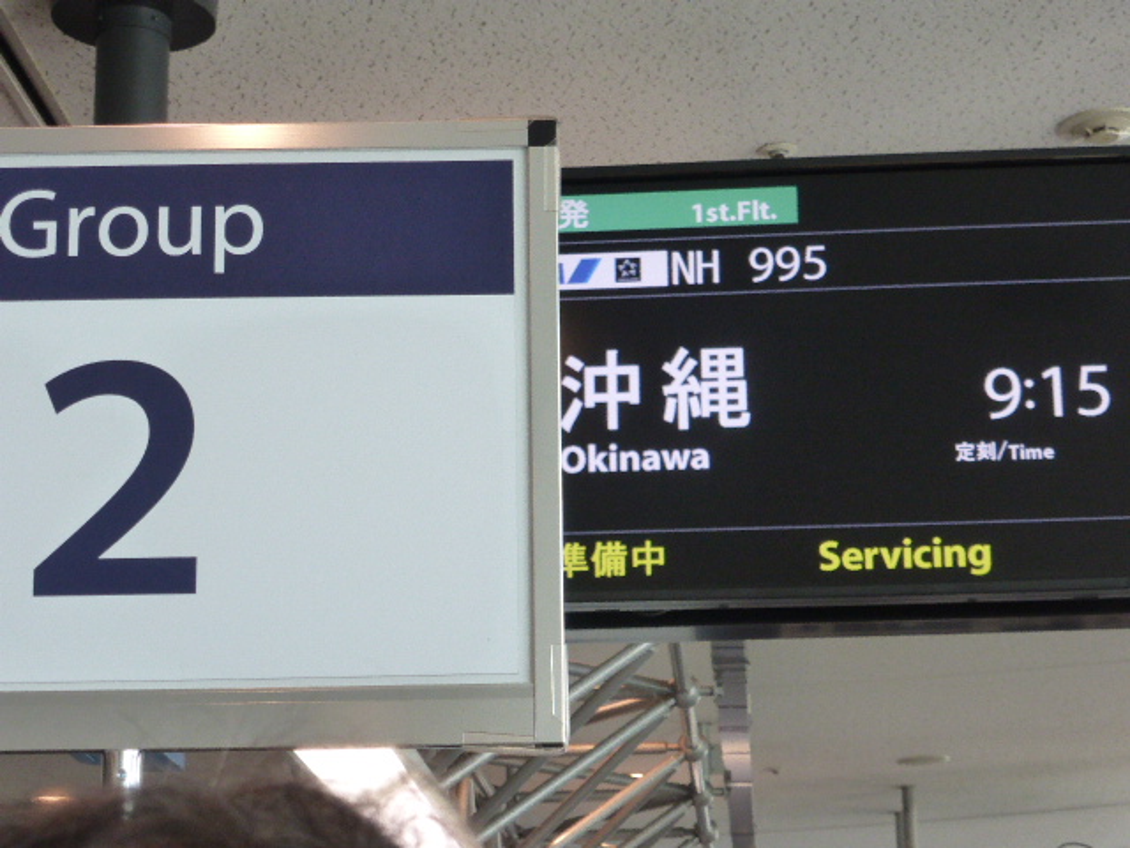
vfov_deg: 16.2
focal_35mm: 91
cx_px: 565
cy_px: 424
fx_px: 2971
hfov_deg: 21.5
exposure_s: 1/30
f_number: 5.2
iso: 400
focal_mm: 15.1
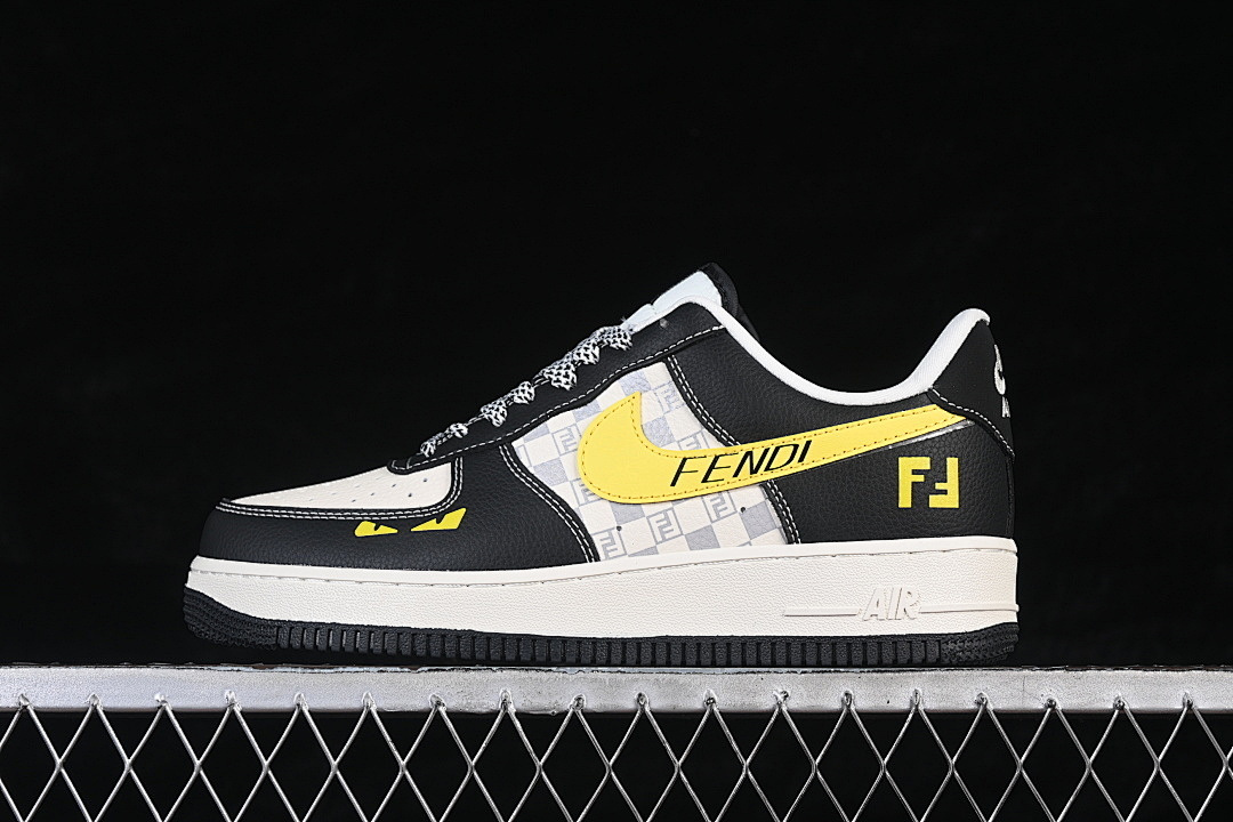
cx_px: 616
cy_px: 411
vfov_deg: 18.2
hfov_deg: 27.0
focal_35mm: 75
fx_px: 2569
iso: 160
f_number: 7.1
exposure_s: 1/80
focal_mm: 50
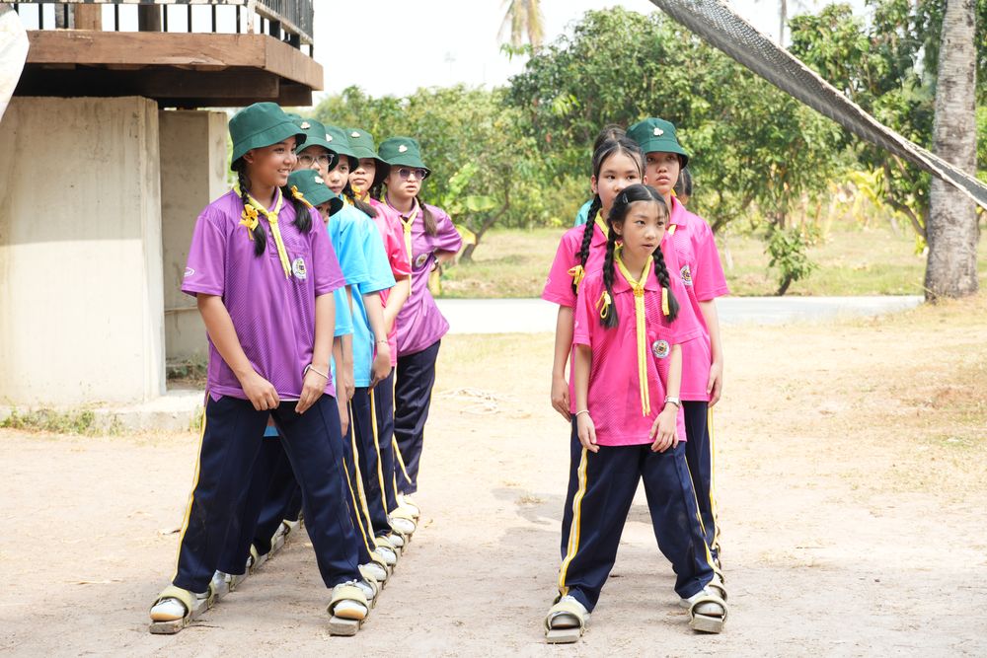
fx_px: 2344
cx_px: 494
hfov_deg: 23.8
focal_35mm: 86
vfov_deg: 16.0
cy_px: 329
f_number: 5.6
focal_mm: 57
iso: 100
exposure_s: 1/100
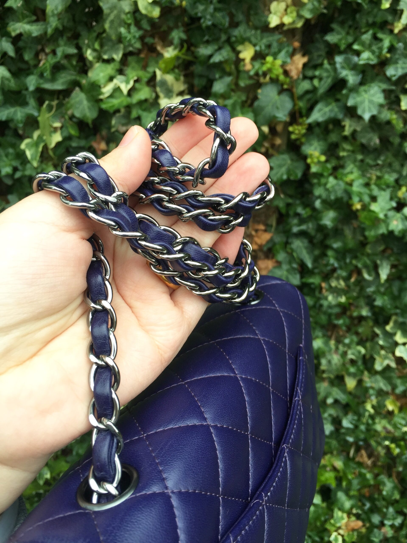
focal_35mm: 29
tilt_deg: -30.8
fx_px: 455
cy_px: 272
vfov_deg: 61.7
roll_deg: -1.4
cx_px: 204
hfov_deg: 48.2
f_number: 2.2
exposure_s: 1/120
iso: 32
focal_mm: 4.15
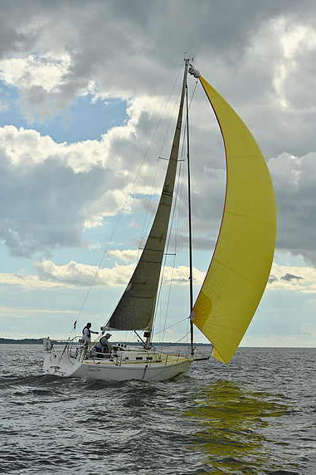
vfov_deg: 28.5
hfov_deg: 19.2
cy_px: 235
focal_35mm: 71
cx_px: 157
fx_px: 935
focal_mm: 70
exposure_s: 1/800
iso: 250
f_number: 10
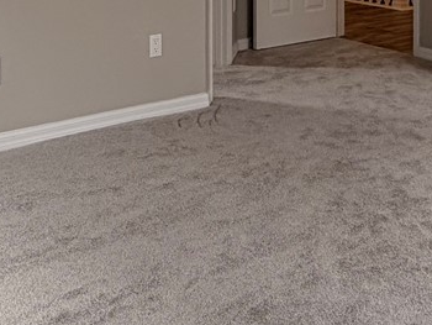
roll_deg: +0.3
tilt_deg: -0.8
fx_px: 799
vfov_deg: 20.7
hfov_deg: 30.2
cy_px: -109
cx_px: 242
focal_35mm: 64
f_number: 2.2
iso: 125
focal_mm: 2.22
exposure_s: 1/120
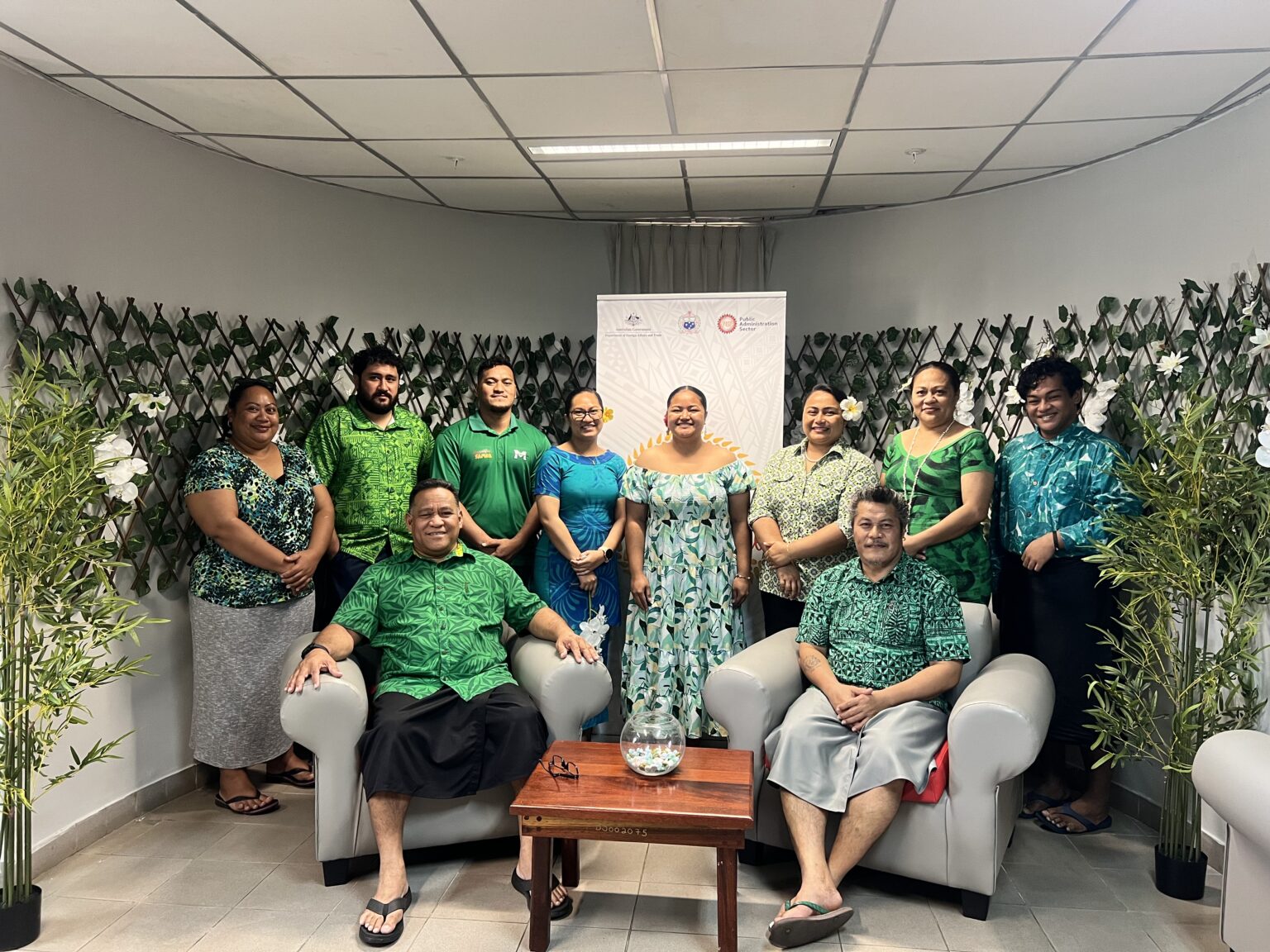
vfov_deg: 53.1
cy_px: 476
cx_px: 635
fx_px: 954
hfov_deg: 67.3
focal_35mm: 26
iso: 200
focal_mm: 5.7
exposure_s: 1/60
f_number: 1.5
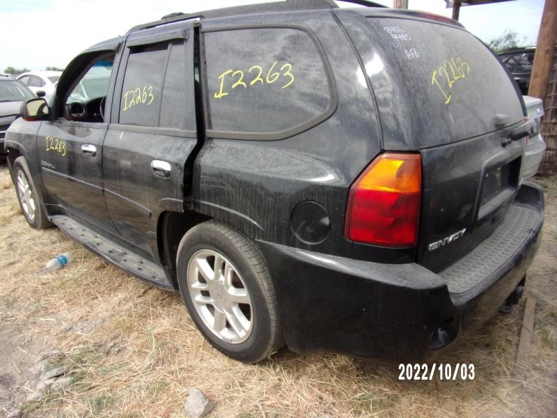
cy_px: 209
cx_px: 278
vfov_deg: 56.8
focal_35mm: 24
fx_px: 386
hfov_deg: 71.6
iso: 80
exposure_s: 1/600
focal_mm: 4.3
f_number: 3.3
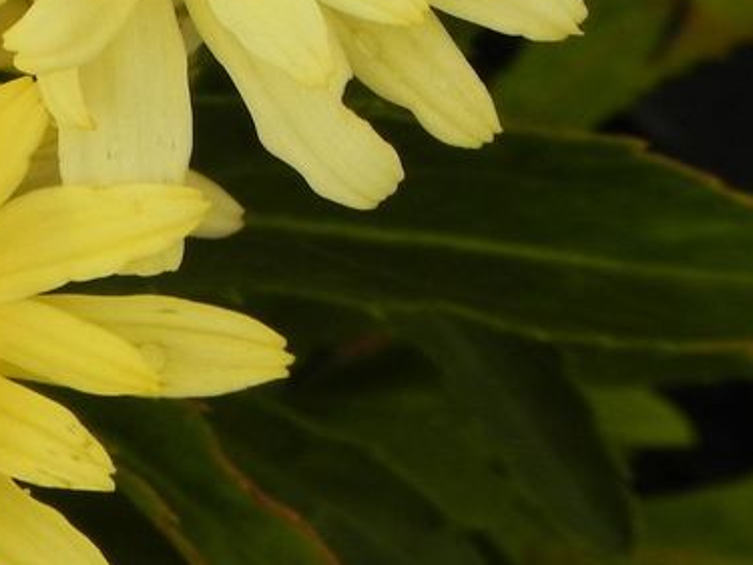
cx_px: -176
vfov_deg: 2.5
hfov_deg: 3.3
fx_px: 13113
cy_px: -223
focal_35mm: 603
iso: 160
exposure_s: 1/1250
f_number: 5
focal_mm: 37.7
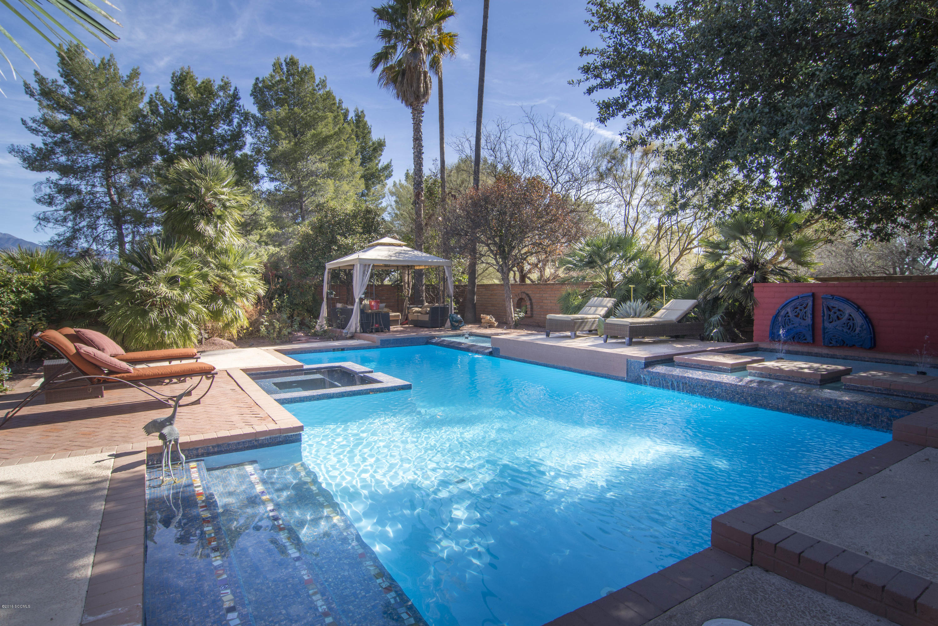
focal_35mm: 18
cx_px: 469
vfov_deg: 67.4
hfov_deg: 90.0
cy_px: 313
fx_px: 469
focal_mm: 12
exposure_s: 1/80
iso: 100
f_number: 9
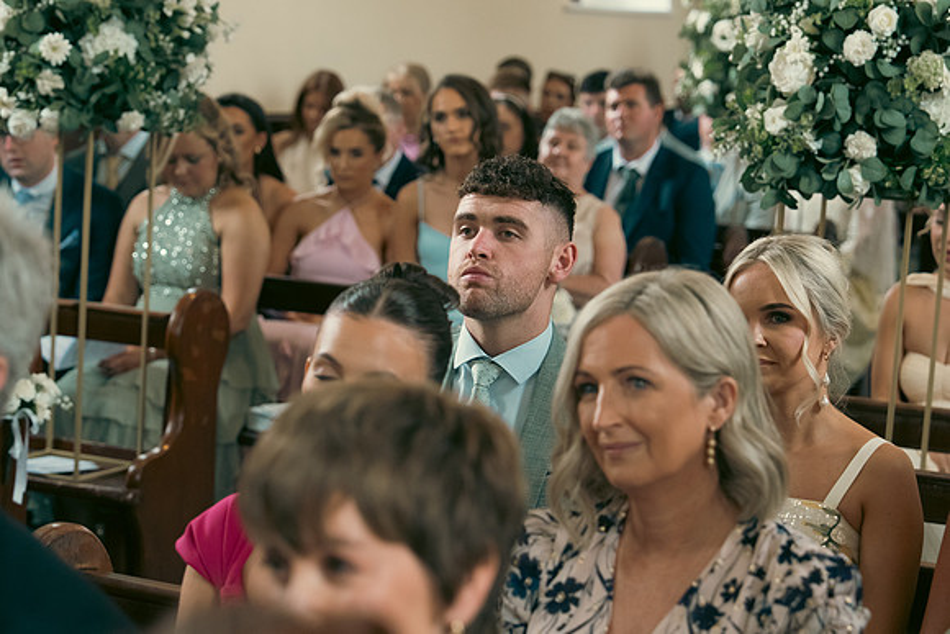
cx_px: 475
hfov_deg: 19.8
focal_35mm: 103
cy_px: 317
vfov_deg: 13.3
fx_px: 2719
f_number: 3.5
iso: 2500
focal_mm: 69
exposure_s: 1/200
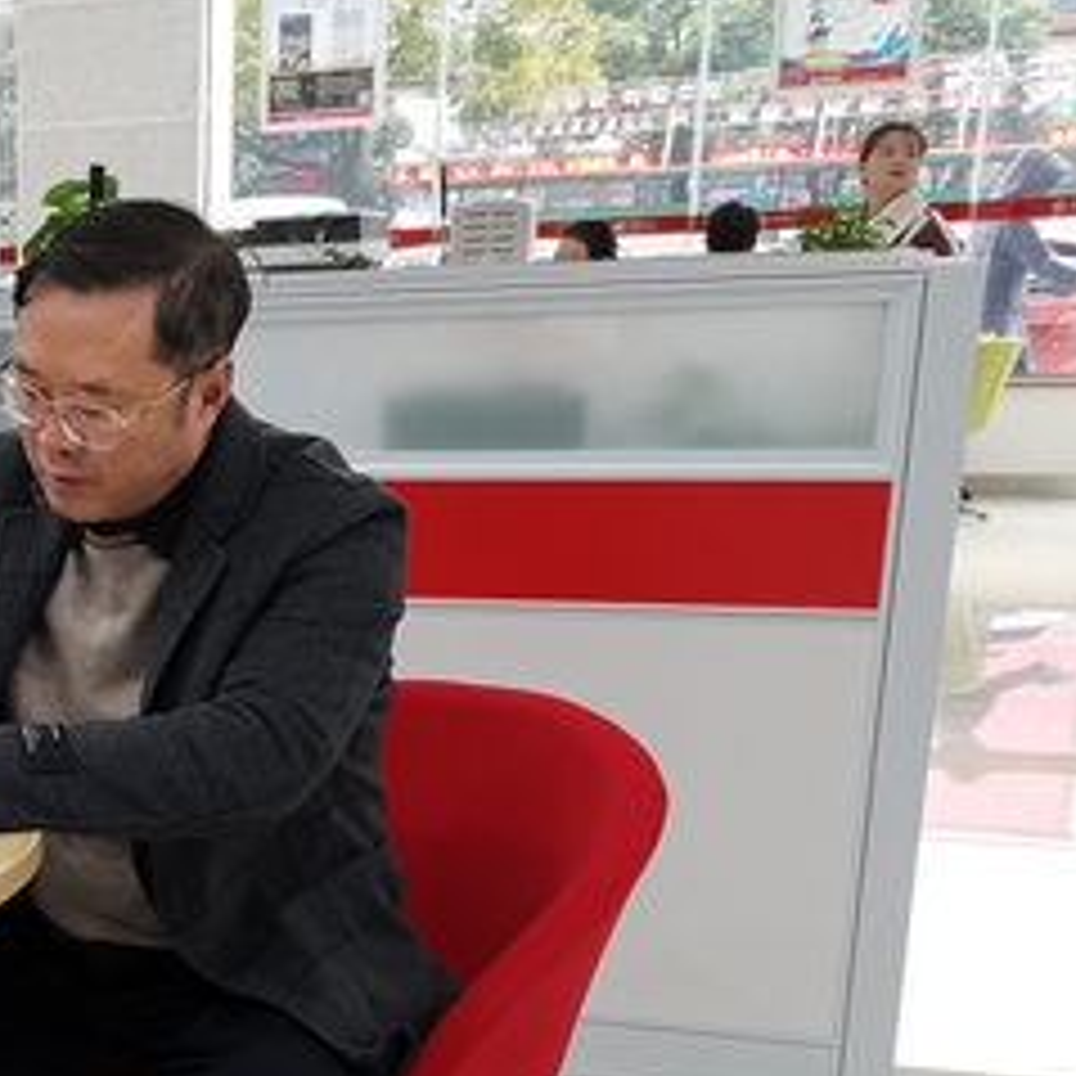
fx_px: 2110
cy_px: 882
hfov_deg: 25.6
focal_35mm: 60
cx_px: -221
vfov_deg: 27.9
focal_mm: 5.58
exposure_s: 1/100
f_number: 1.8
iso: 320
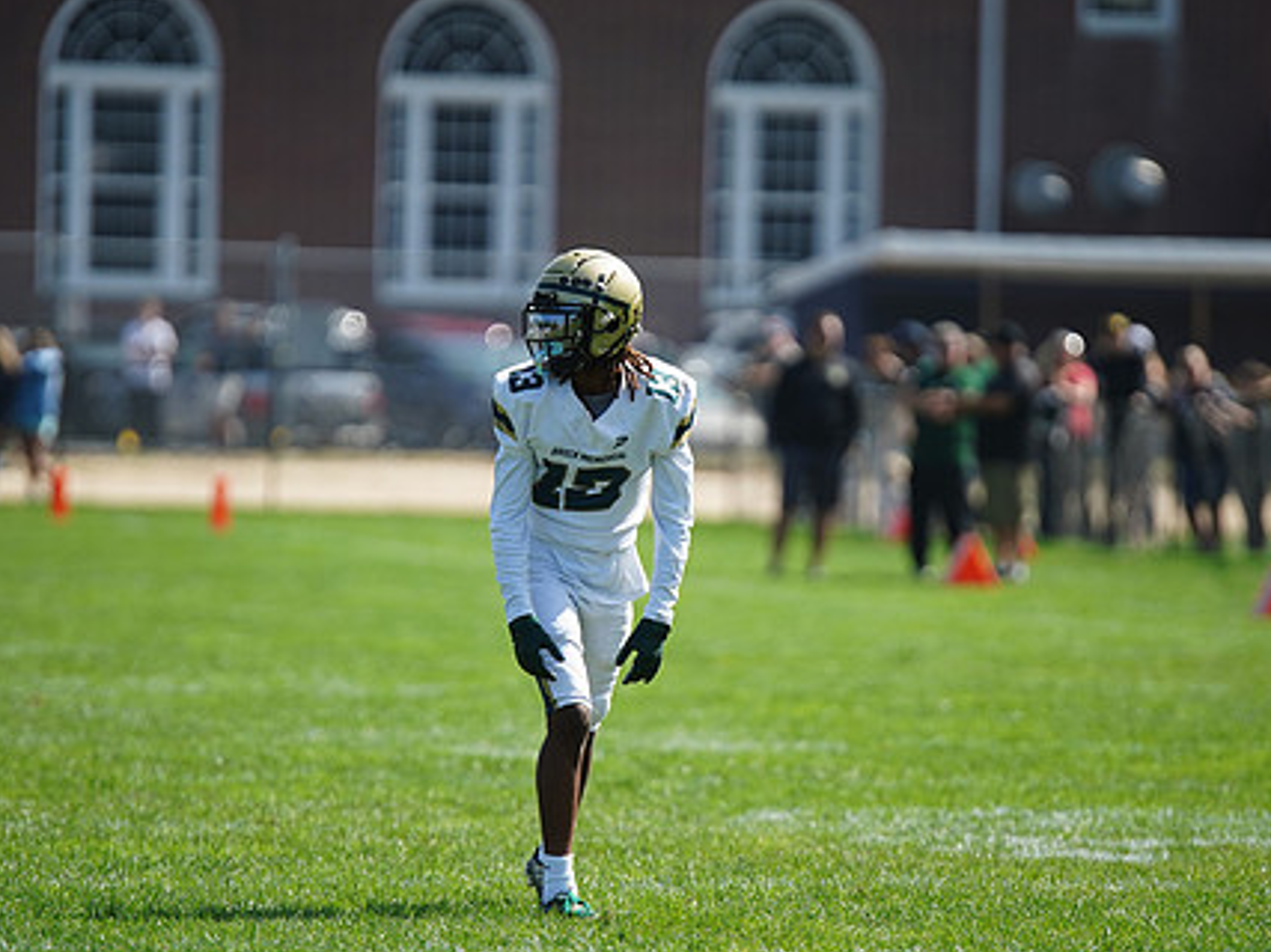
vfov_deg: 3.8
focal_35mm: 392
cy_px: 498
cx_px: 640
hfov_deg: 5.1
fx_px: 14389
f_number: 2.8
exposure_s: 1/4000
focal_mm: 300
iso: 400
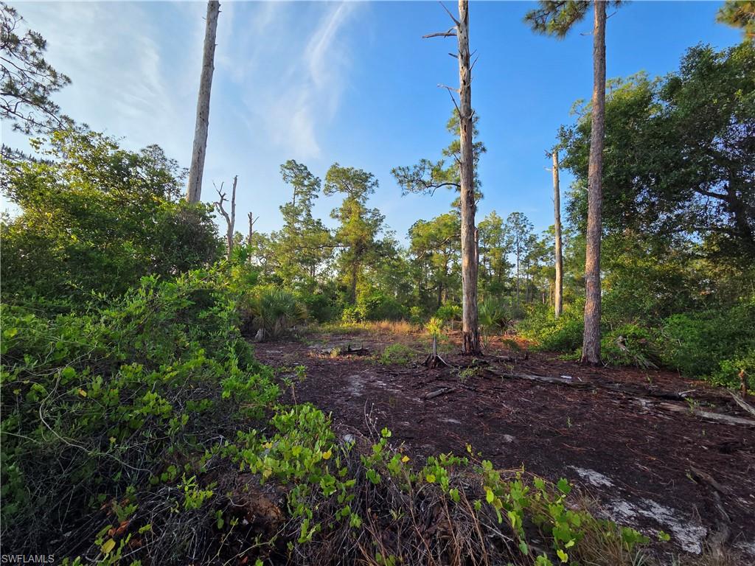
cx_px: 378
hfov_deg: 106.2
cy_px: 283
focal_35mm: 13
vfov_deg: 89.9
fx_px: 284
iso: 50
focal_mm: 2.2
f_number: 2.2
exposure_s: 1/825
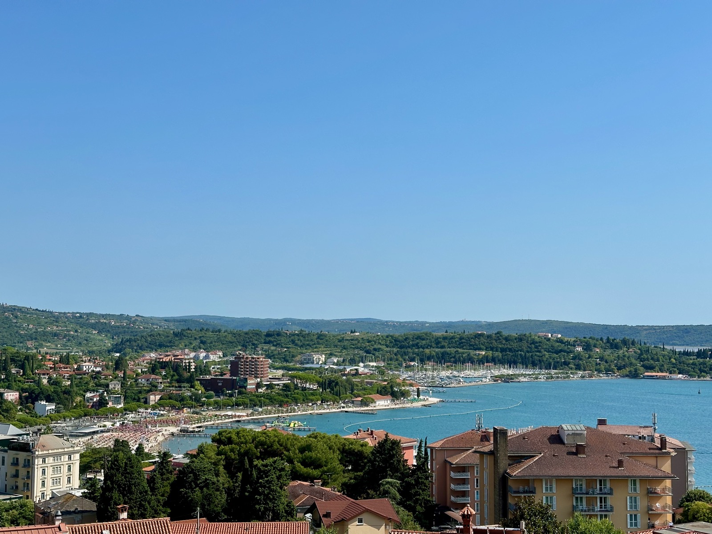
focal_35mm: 48
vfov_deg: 30.3
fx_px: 987
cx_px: 356
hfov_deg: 39.7
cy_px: 267
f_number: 1.78
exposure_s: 1/6211
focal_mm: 6.86
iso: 64
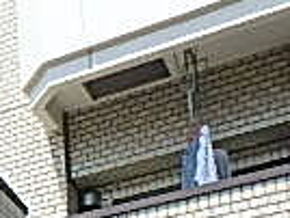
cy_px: 466
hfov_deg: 15.5
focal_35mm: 100
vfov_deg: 12.6
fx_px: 839
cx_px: -299
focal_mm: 3.7
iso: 125
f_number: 3.5
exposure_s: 1/800
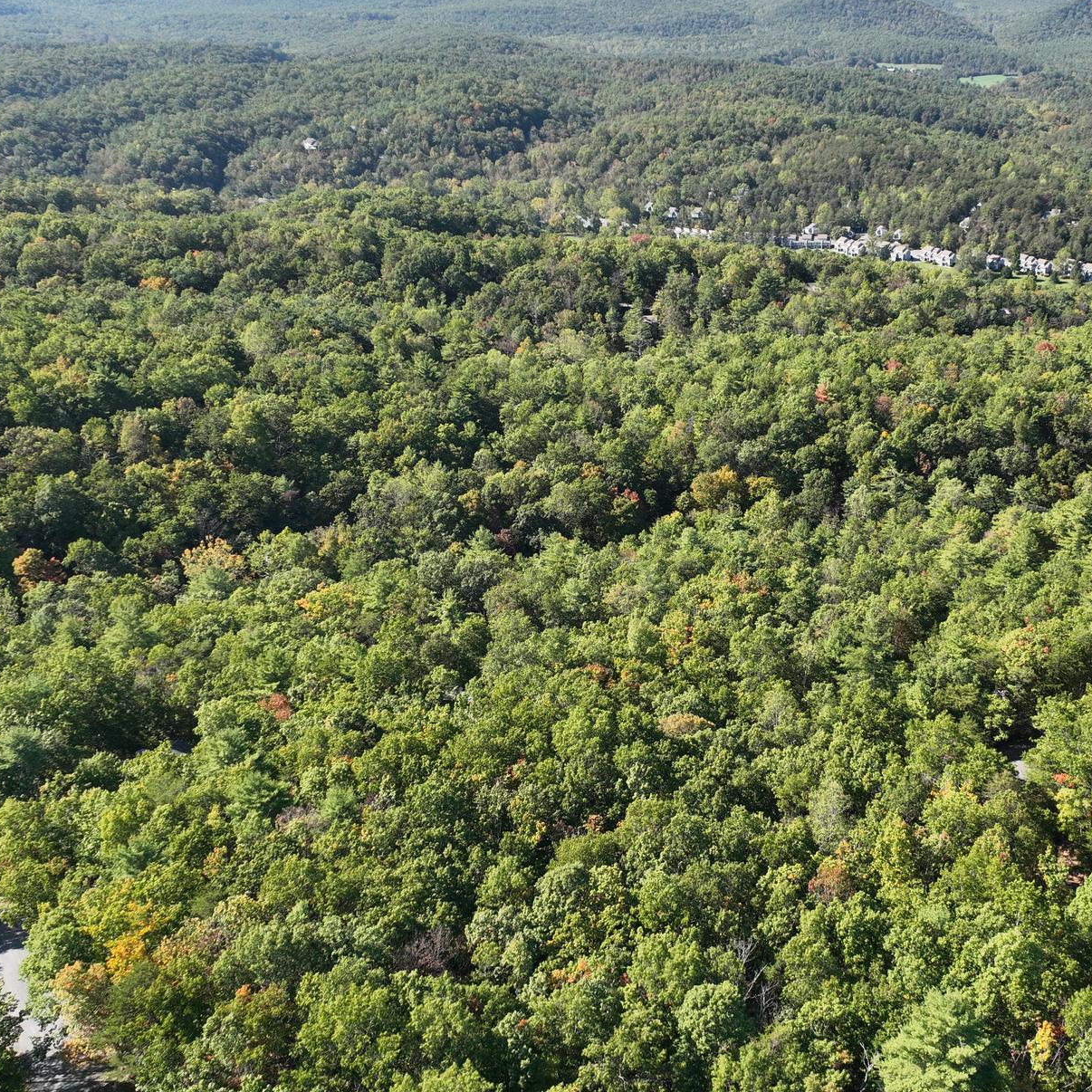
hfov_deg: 45.2
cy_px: 555
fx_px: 1285
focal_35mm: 36
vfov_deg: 46.0
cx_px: 743
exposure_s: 1/400
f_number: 2.8
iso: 130
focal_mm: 12.29
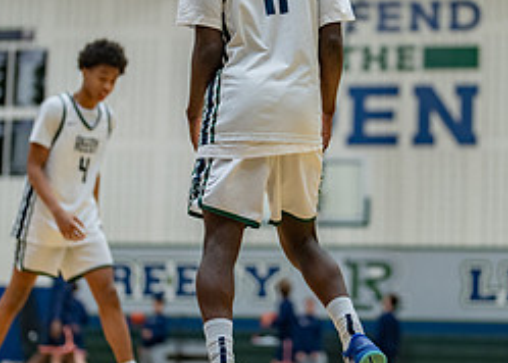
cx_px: 322
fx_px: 1847
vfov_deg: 11.2
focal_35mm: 128
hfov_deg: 15.6
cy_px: 143
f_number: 1.2
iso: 800
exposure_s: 1/1000
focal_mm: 50
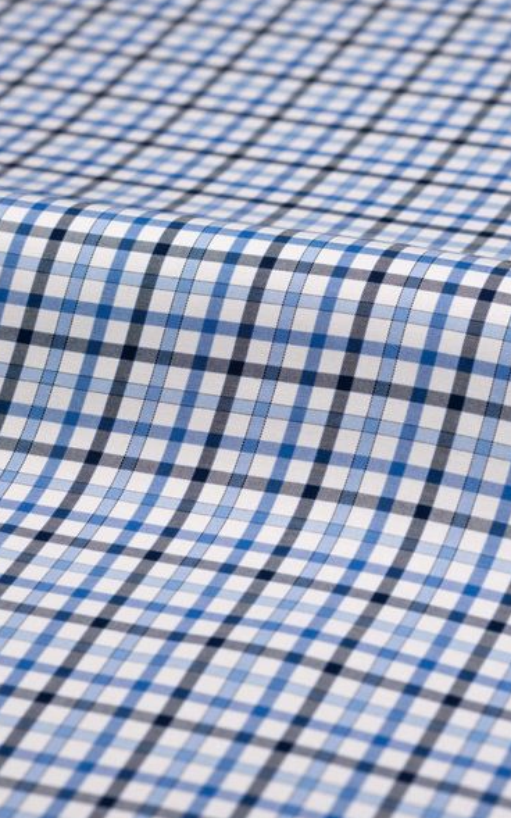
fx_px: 1984
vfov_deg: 23.3
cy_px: 416
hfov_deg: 14.7
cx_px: 262
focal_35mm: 89
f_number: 8
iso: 160
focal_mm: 85
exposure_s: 1/100
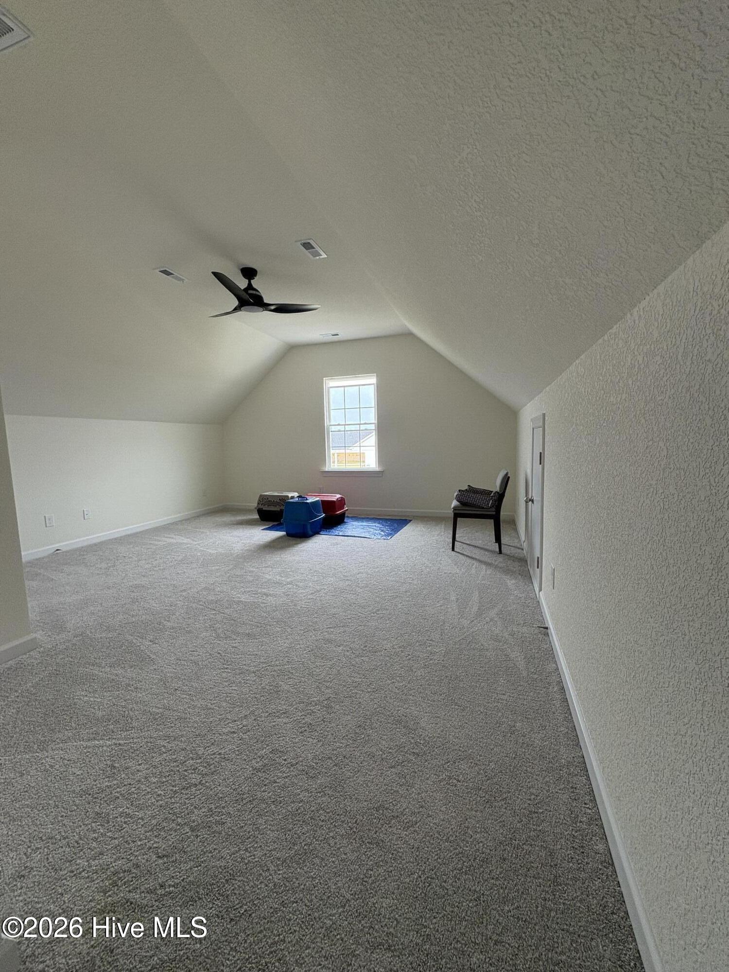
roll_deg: +1.4
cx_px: 364
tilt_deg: -6.0
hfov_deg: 85.7
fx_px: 393
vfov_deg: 102.1
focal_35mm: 14
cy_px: 486
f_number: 2.2
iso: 125
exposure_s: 1/99
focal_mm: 2.22
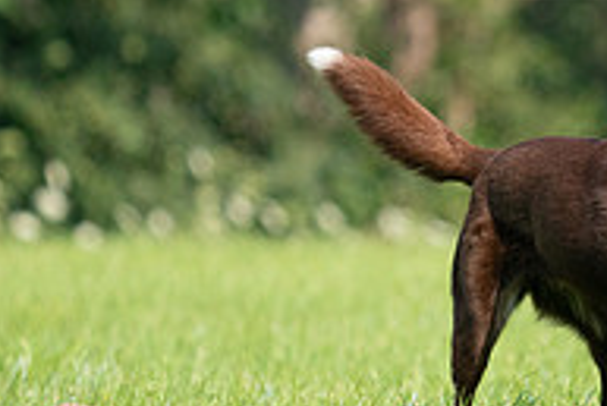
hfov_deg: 1.9
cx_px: 802
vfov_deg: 1.3
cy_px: -52
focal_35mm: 1062
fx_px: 17919
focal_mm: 353
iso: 2000
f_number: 6.3
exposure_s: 1/4000
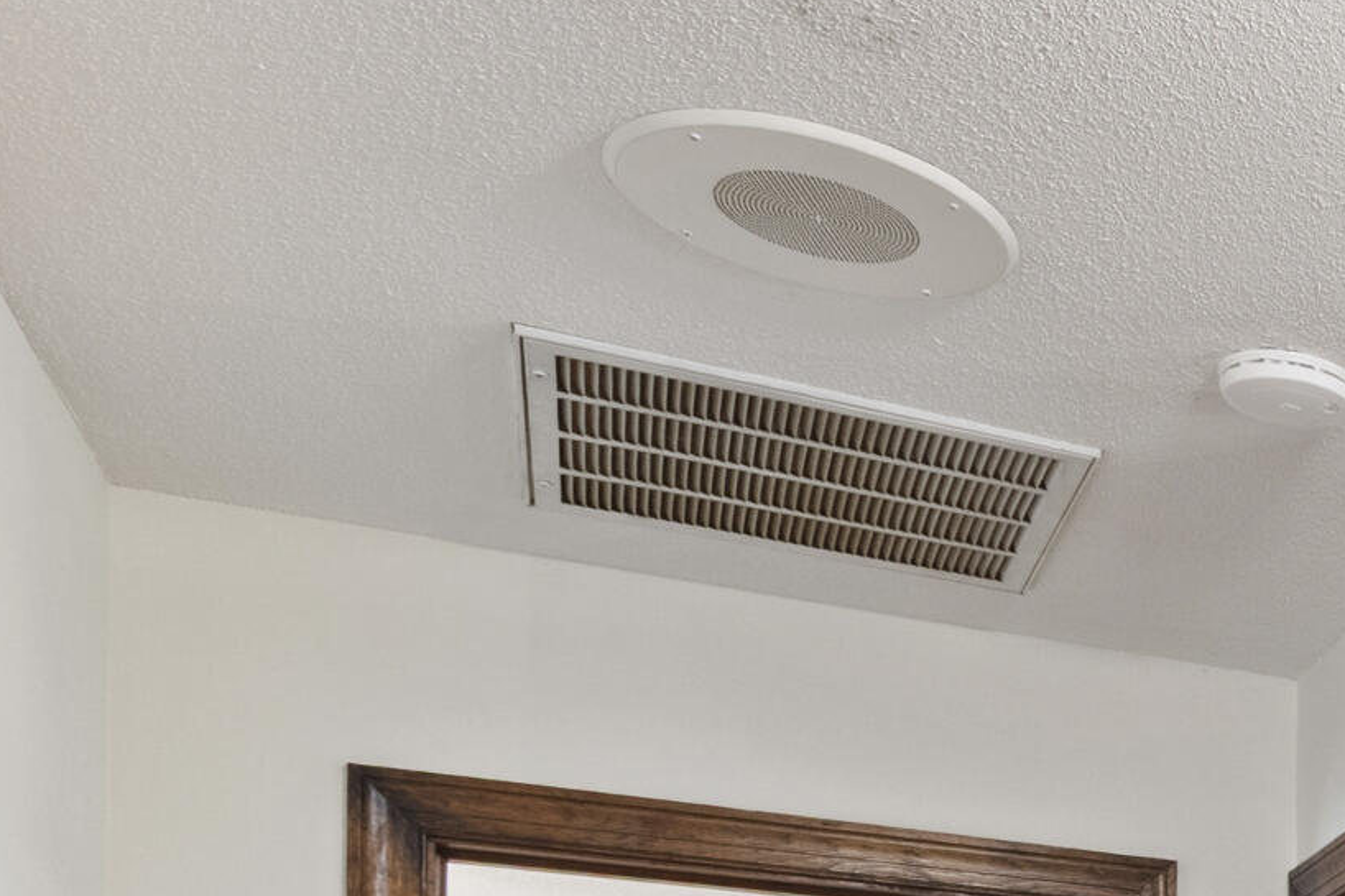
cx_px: 2106
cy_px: 1412
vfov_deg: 20.4
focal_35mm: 55
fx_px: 2054
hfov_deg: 25.4
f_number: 8
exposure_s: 2
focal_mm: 10
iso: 100
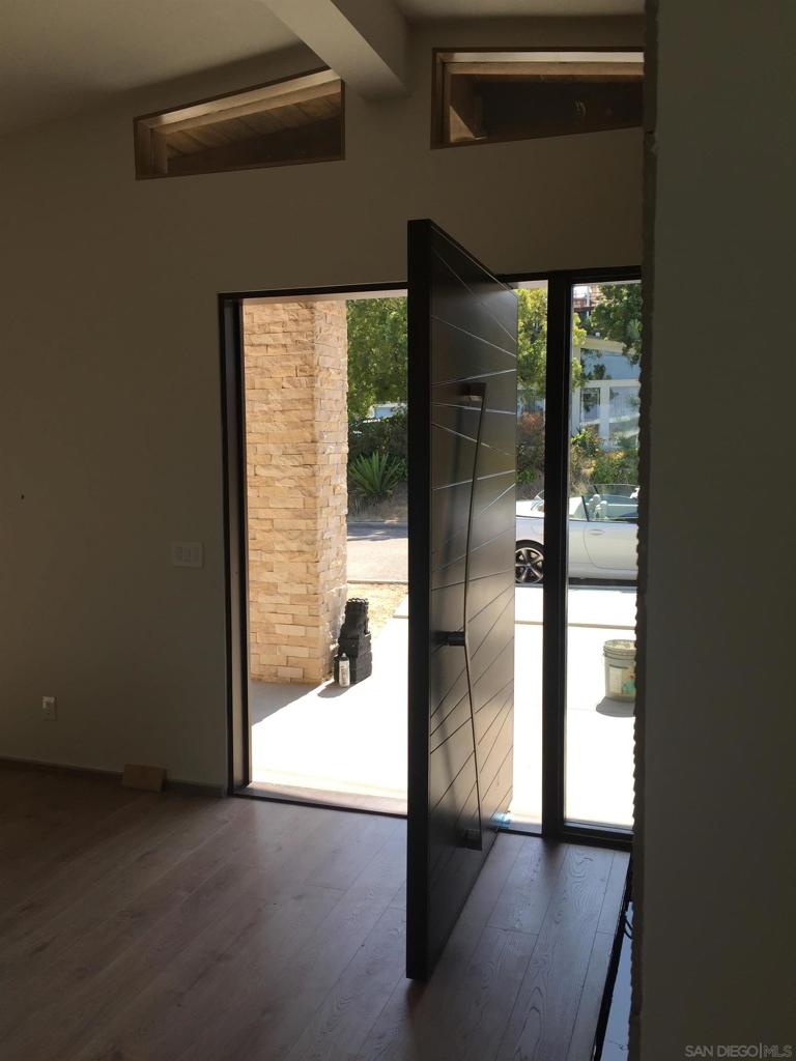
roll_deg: +0.4
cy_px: 530
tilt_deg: -3.7
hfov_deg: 48.2
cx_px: 398
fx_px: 889
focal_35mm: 29
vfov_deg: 61.7
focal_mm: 4.15
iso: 32
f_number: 2.2
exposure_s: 1/482
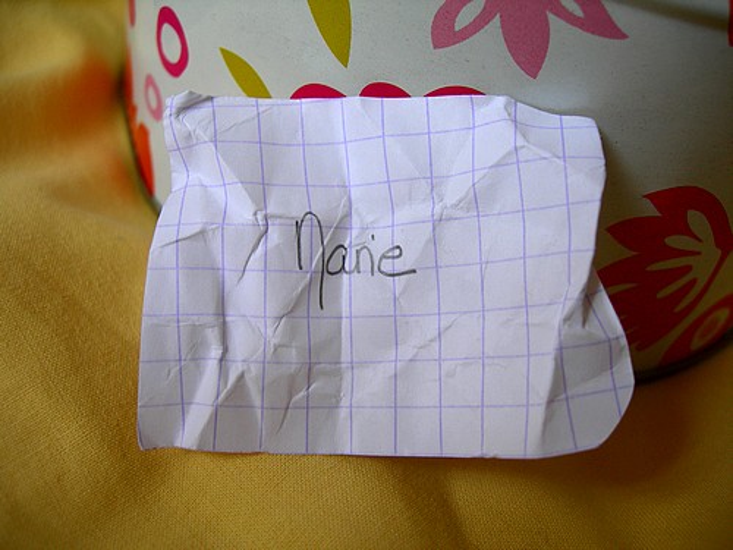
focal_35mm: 38
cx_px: 366
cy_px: 275
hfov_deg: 49.0
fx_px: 805
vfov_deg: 37.7
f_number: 2.8
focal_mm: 7.8
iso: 50
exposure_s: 1/31.5
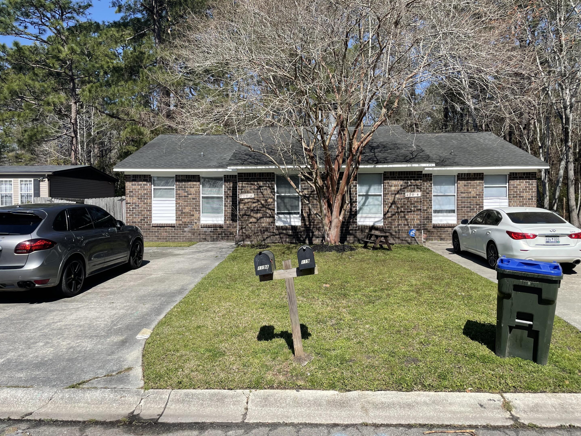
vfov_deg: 51.4
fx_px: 453
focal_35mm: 27
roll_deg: +0.1
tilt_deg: -0.3
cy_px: 215
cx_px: 286
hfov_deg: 65.3
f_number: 1.6
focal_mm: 4.2
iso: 32
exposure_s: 1/3300
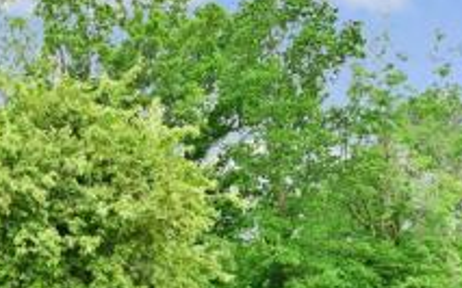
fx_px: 592
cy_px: 354
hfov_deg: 40.9
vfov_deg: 24.6
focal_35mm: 47
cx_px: 95
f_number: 11
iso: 400
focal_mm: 10
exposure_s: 1/50
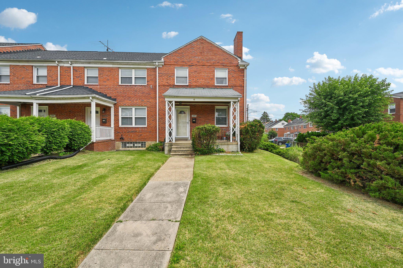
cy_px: 134
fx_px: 157
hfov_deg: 104.3
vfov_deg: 81.2
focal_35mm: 14
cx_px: 202
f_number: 8
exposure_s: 1/250
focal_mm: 14
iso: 100
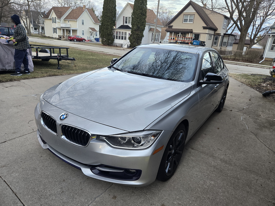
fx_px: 183
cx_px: 138
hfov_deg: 73.9
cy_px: 103
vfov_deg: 58.9
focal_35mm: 23
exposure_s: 1/180
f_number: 1.8
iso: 200
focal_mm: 5.4
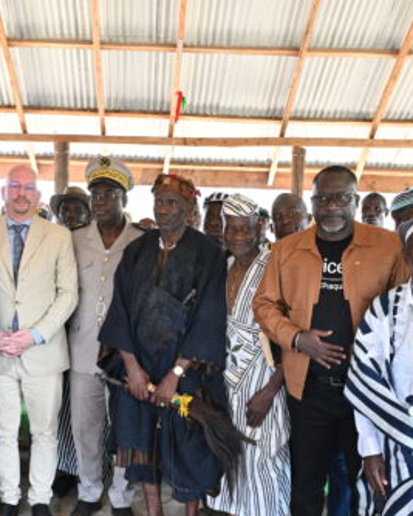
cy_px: 323
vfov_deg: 39.3
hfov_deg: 31.9
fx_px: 718
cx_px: 148
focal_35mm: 47
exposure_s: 1/200
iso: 3200
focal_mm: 24
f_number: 4.5
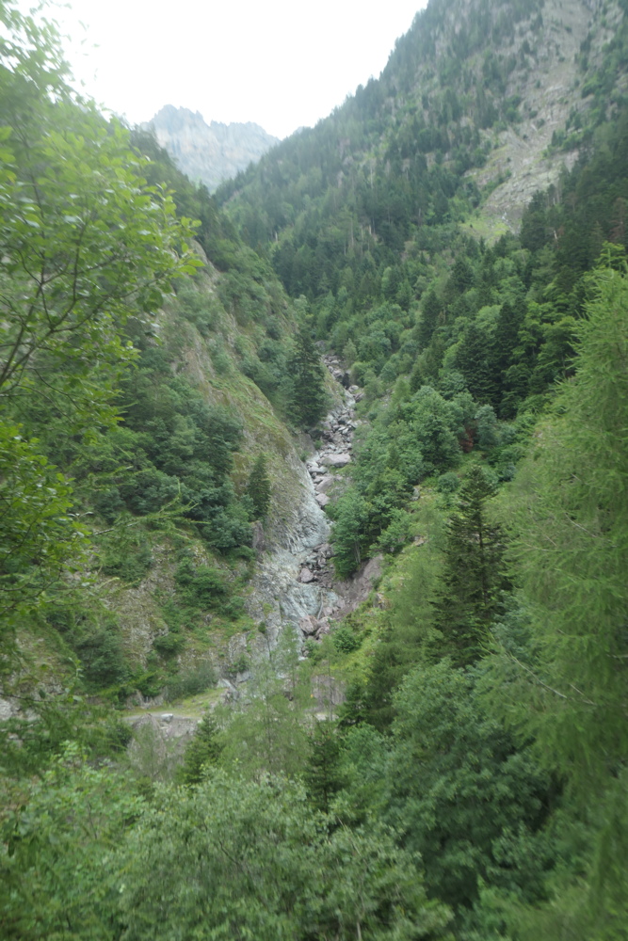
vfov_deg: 61.9
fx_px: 785
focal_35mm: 30
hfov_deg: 43.6
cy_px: 470
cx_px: 314
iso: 200
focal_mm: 11.1
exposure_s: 1/80
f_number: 3.6
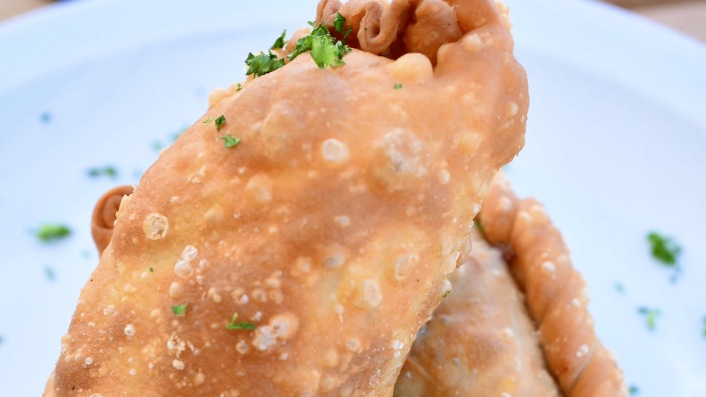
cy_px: 421
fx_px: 1179
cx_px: 353
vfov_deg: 18.5
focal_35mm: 63
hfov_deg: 33.3
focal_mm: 40
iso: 500
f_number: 10
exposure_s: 1/200
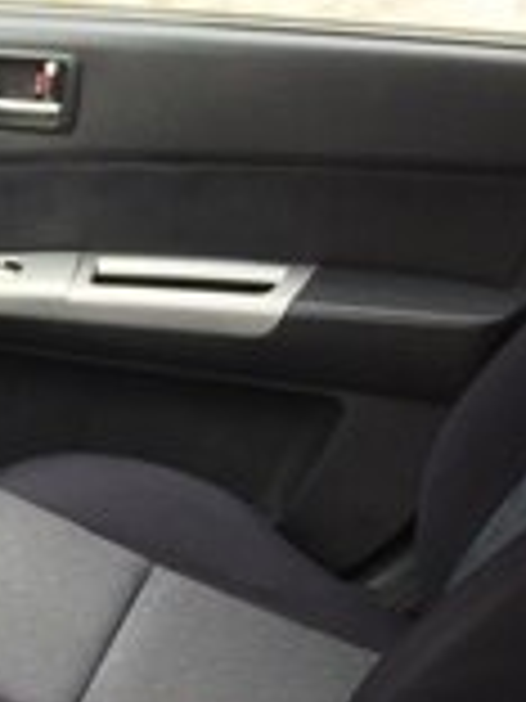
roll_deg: -1.4
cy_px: 864
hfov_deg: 14.8
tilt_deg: -40.8
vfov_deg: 19.9
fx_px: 1864
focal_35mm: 92
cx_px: -279
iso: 40
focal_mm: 4.15
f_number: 2.2
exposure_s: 1/100
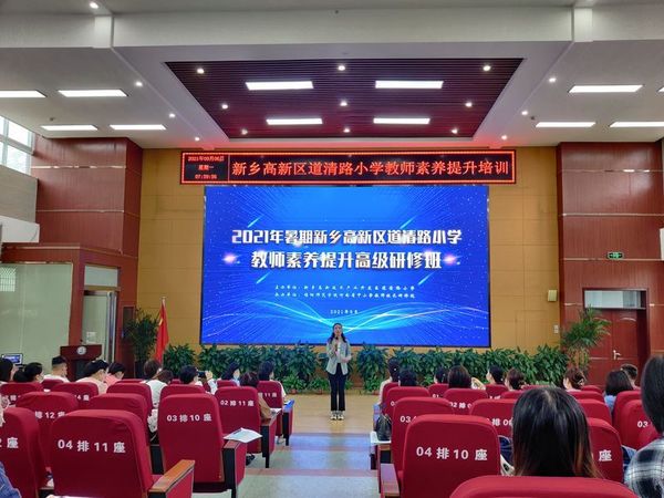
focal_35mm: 27
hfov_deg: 65.3
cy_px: 249
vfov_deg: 51.4
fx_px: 518
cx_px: 332
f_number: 1.75
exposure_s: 1/33
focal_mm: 4.75
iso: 640
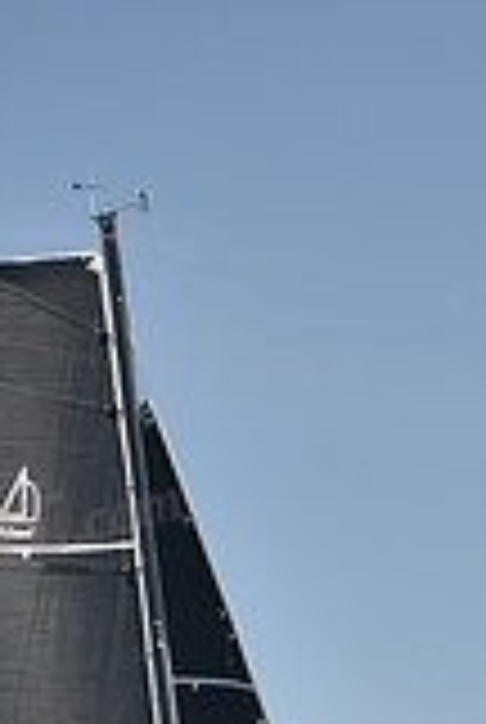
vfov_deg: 6.6
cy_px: 1156
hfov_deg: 4.5
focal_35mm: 306
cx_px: 416
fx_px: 6170
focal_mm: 85
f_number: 4
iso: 250
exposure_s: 1/800
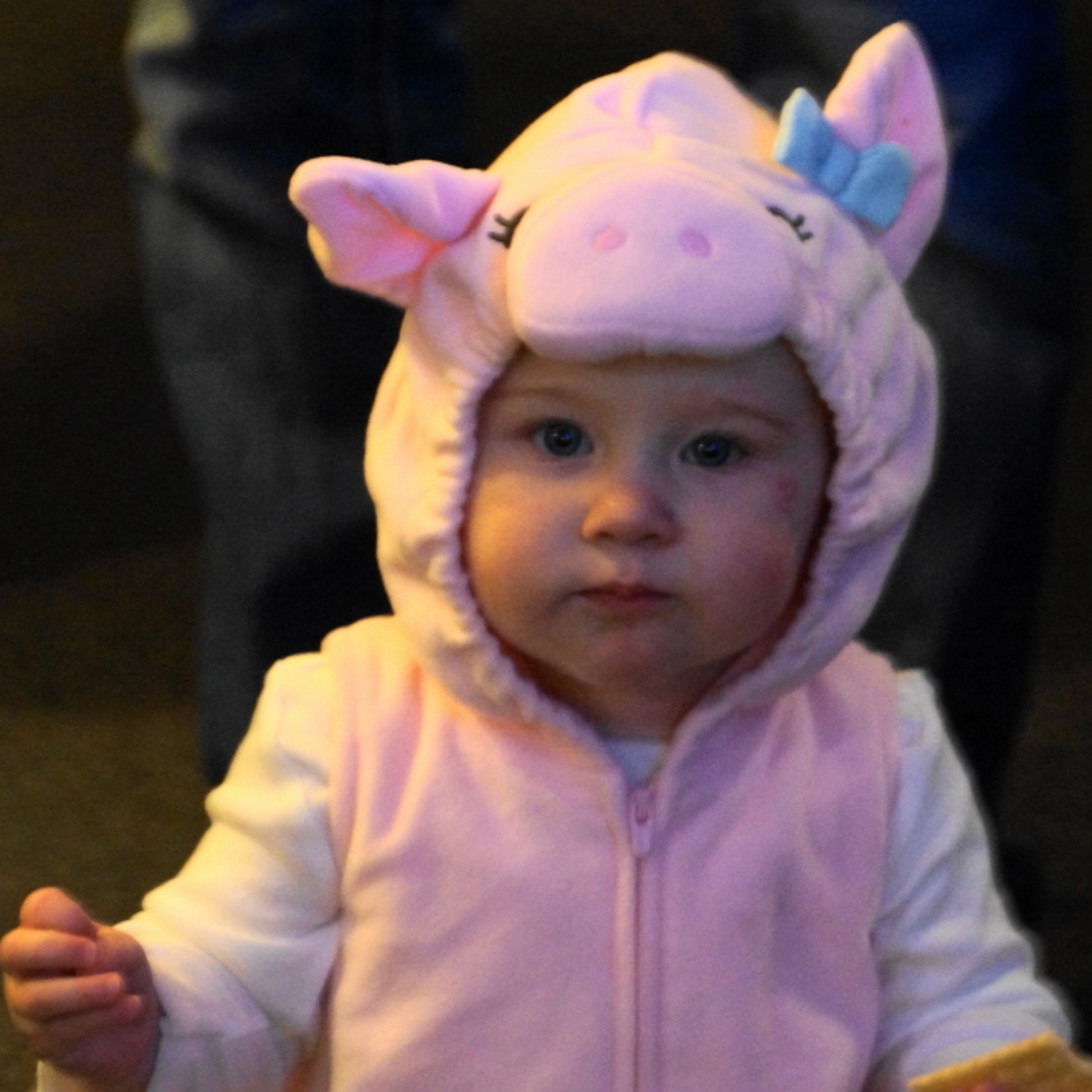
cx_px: 661
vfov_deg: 8.3
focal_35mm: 212
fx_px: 7566
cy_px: 544
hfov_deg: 8.3
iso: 1600
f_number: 5.6
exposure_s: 1/6
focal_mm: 110
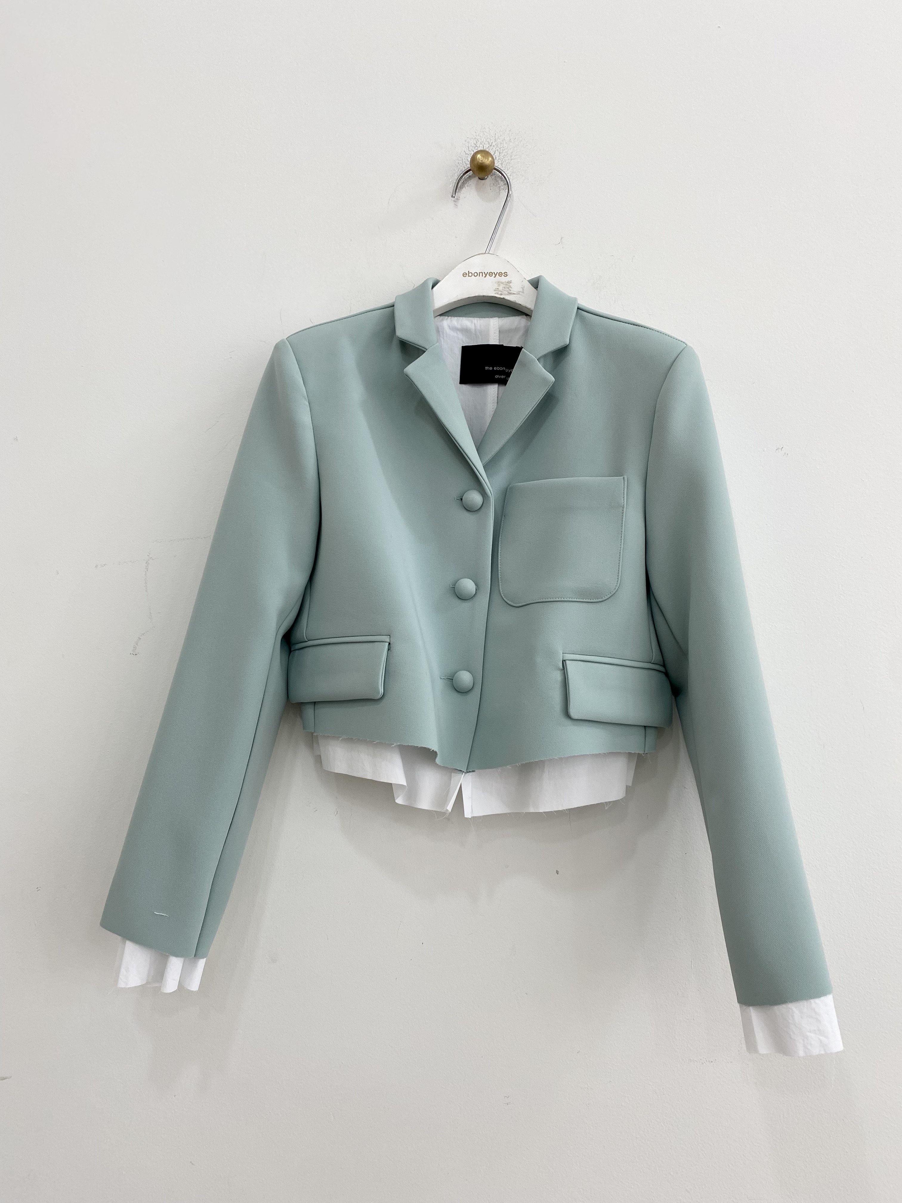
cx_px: 451
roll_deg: -1.0
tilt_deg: +3.8
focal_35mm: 26
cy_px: 602
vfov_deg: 67.3
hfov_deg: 53.1
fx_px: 903
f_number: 1.8
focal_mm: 4.25
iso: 50
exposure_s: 1/120
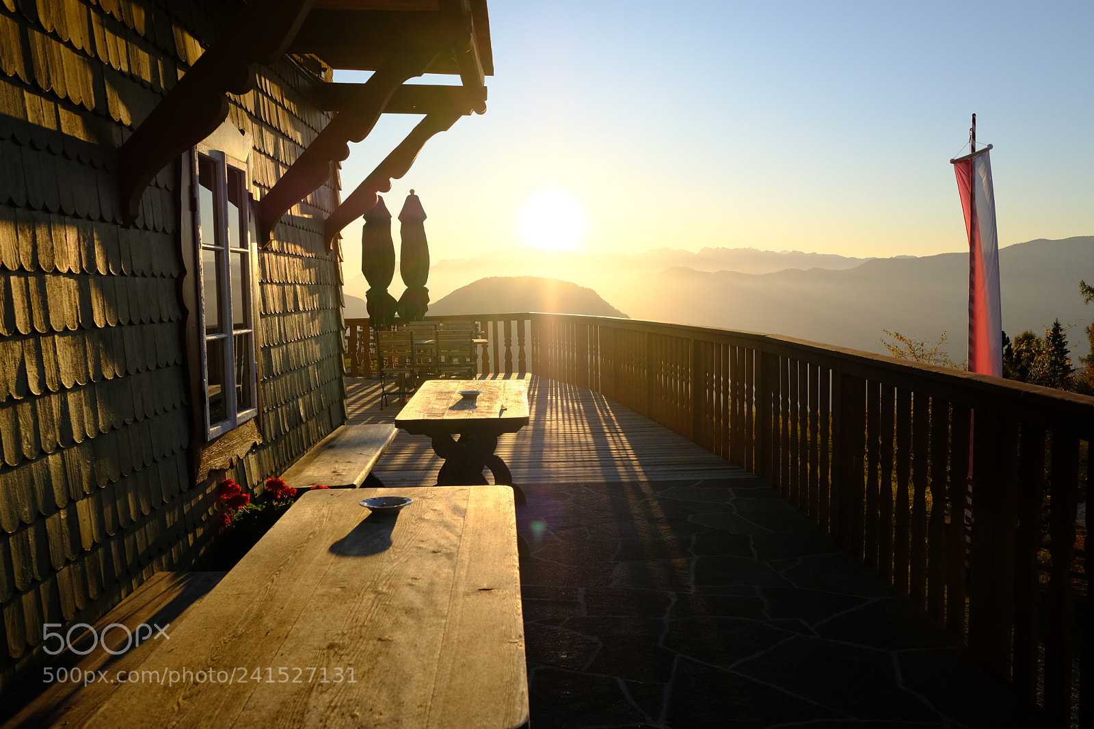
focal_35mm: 35
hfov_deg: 54.4
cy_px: 364
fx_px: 1063
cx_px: 547
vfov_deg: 37.8
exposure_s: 1/1100
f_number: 5.6
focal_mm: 23
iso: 400
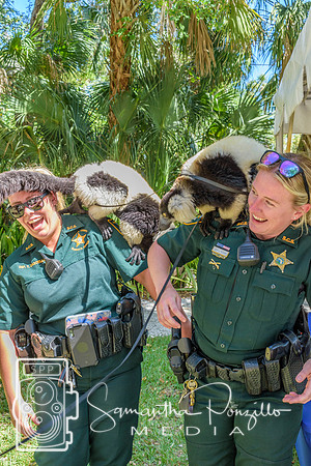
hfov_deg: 31.9
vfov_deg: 46.4
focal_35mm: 42
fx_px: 544
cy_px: 233
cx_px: 156
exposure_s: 1/200
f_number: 7.1
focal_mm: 28
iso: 400
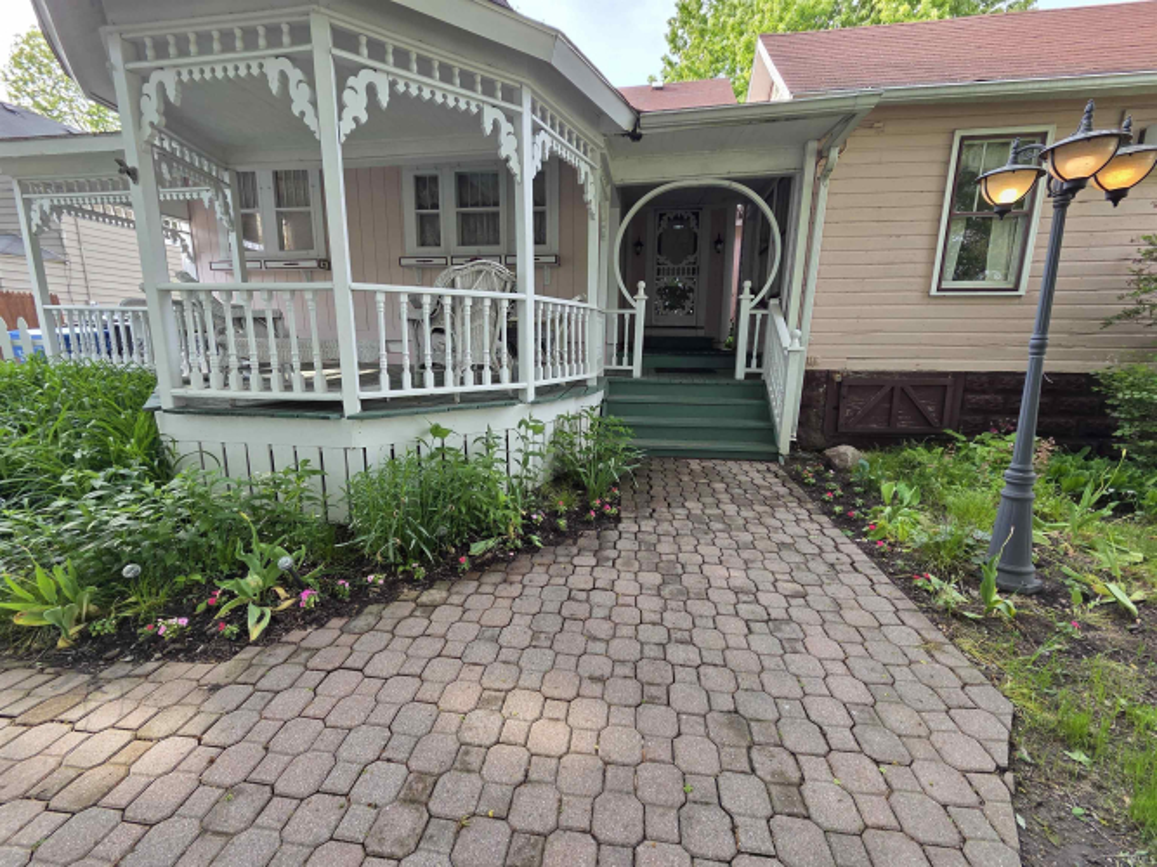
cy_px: 434
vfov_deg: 89.9
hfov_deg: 106.2
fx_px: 434
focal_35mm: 13
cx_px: 578
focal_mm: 2.2
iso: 50
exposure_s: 1/182
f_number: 2.2
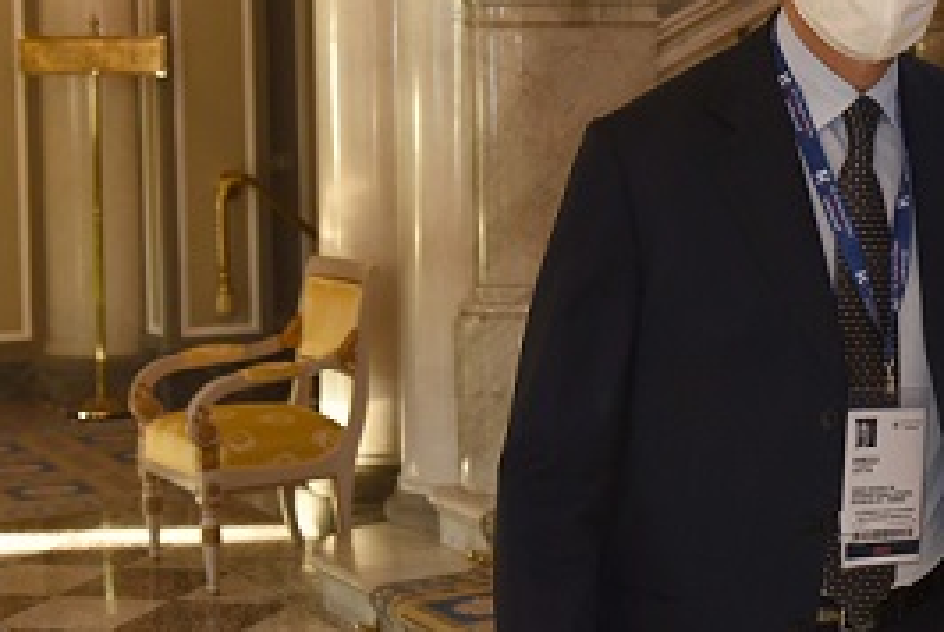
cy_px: 275
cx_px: 864
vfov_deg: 14.6
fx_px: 2468
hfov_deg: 21.2
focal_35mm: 94
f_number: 5
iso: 1600
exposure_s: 1/200
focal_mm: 45
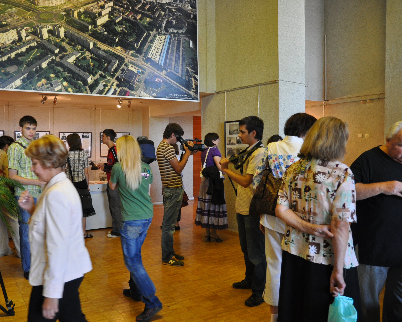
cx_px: 143
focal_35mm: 29
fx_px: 345
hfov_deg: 59.4
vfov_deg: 50.0
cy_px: 158
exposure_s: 1/60
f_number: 4
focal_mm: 16
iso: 800
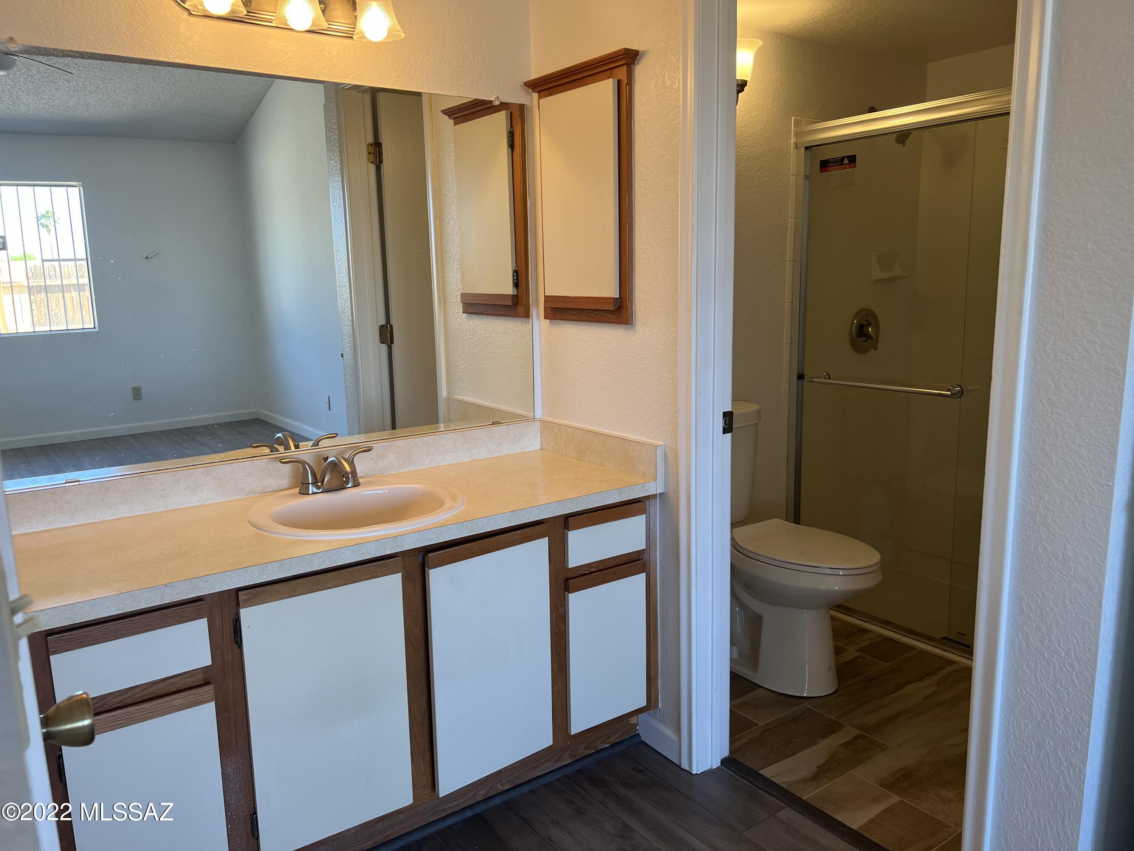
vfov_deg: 53.1
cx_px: 567
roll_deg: +1.8
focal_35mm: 26
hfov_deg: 67.3
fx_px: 852
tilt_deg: -9.5
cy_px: 426
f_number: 1.5
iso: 80
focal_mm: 5.7
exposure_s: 1/120
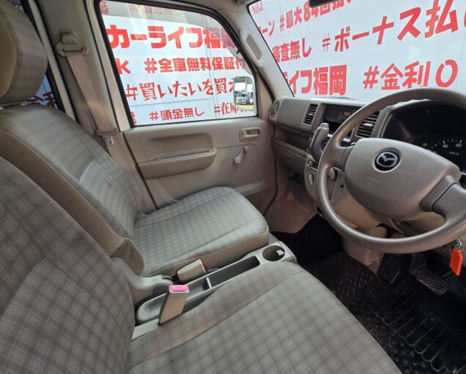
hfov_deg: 92.1
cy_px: 169
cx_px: 276
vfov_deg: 80.2
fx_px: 221
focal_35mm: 16
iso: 50
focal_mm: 2.2
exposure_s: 1/106
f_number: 2.2
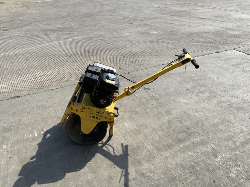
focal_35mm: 29
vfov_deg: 48.2
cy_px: 94
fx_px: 209
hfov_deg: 61.7
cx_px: 125
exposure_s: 1/1786
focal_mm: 3
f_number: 1.8
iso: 16
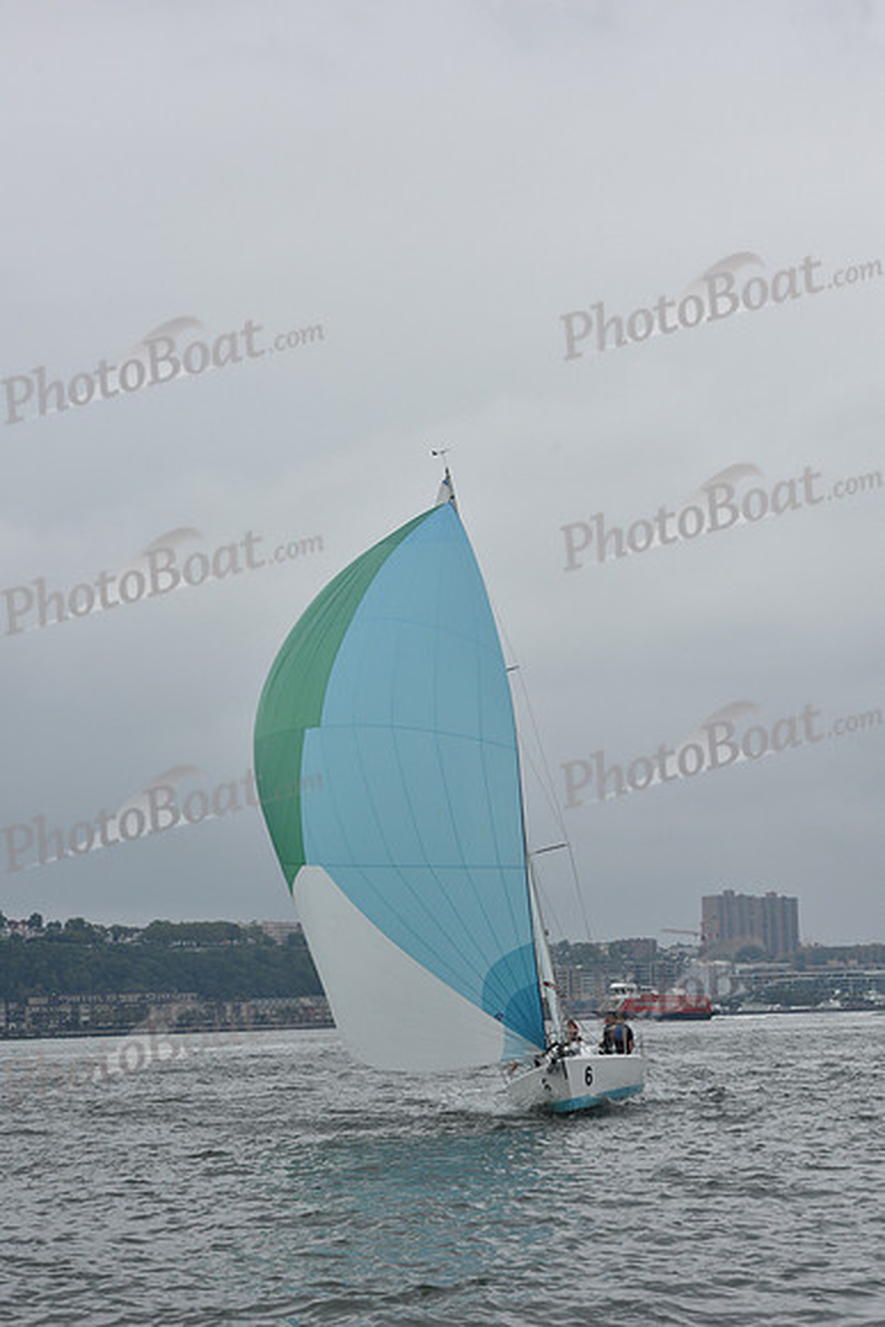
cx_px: 442
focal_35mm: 92
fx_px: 3390
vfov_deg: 22.1
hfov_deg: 14.9
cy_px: 664
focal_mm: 92
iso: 400
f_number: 11
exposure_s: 1/800
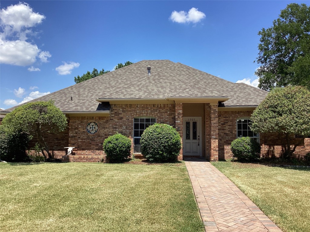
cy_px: 116
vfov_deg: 45.4
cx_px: 155
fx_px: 278
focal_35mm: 31
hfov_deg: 58.4
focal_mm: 3.3
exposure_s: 1/1181
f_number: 2.4
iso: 25
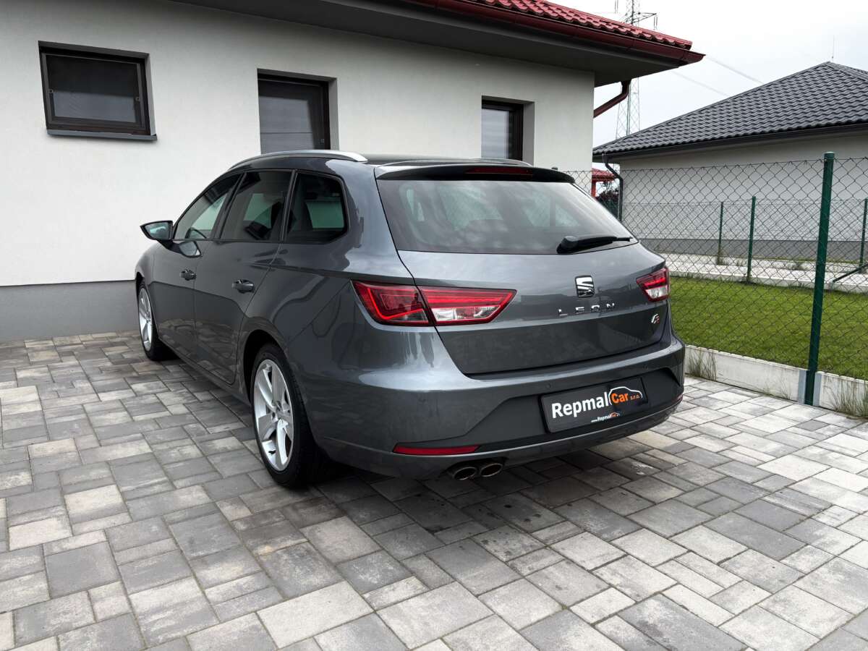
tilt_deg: -9.4
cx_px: 434
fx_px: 652
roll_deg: +0.2
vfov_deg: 53.1
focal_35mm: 26
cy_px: 326
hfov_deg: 67.3
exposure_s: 1/121
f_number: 1.6
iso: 125
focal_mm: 5.96
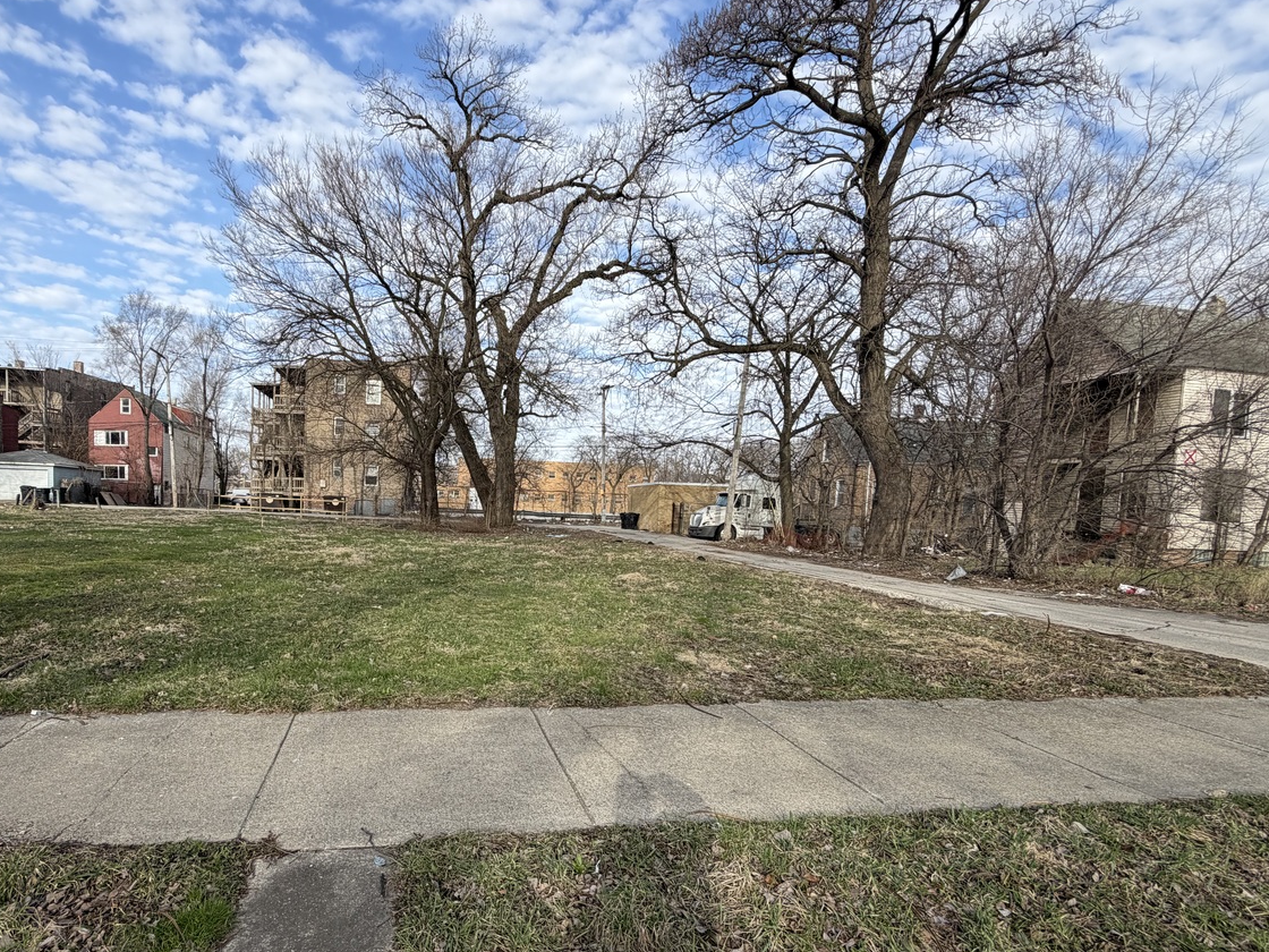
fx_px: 660
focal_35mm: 18
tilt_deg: -5.3
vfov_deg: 71.2
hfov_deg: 87.0
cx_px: 528
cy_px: 544
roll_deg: -2.0
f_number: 2.2
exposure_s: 1/742
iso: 40
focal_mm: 2.22
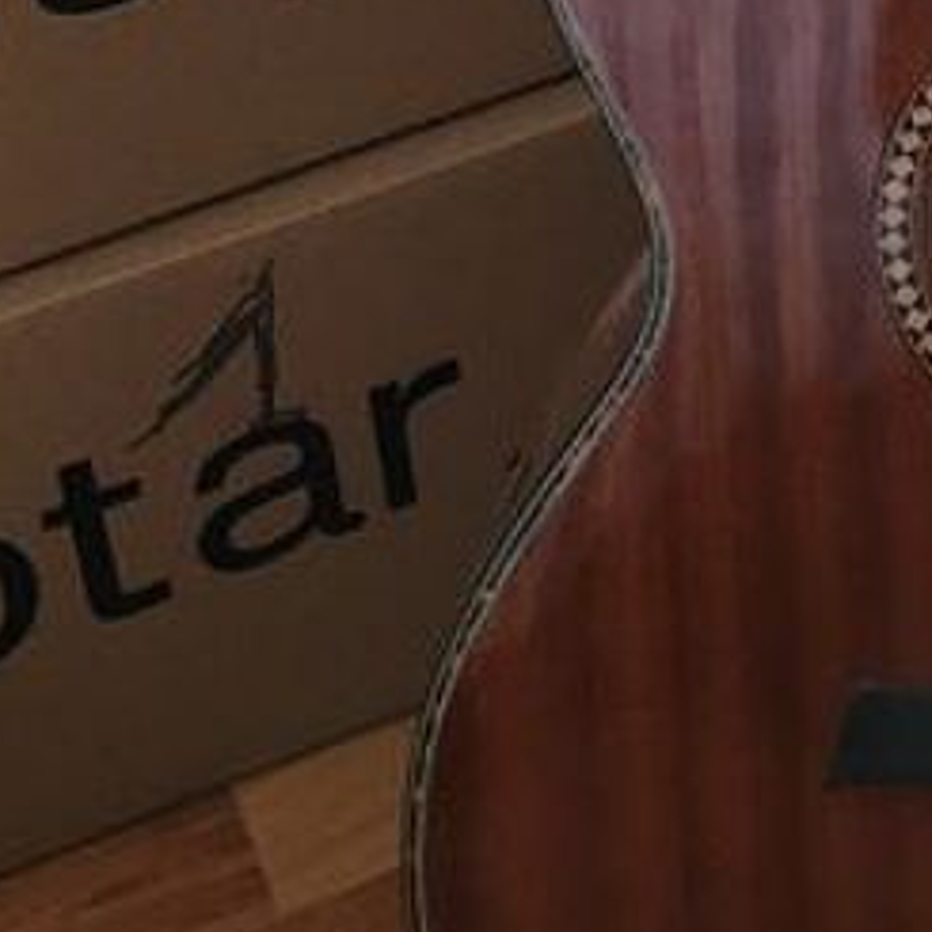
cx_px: 1141
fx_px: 3808
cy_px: -736
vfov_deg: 12.7
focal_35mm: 125
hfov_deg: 13.5
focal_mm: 5.4
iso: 640
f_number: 1.8
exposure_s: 1/25
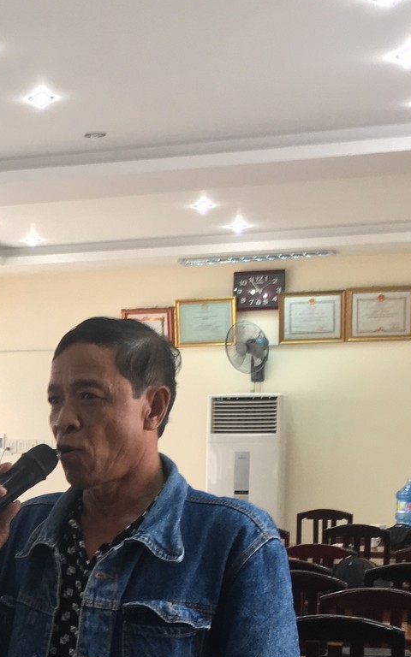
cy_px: 554
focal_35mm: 80
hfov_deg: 15.0
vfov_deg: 25.3
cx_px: -219
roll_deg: -0.4
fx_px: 1434
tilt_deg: -4.2
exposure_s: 1/50
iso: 32
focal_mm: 4.15
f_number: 2.2
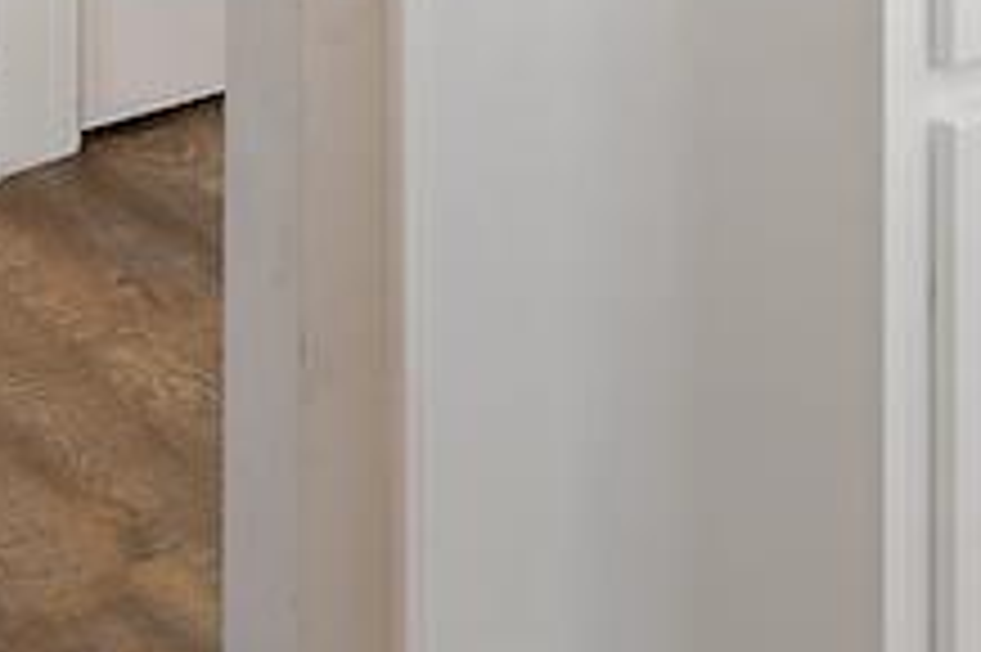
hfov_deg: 17.1
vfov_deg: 11.4
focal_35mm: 94
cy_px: -1021
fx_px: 2559
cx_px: 1845
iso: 100
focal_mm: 11
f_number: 4.8
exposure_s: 1/3
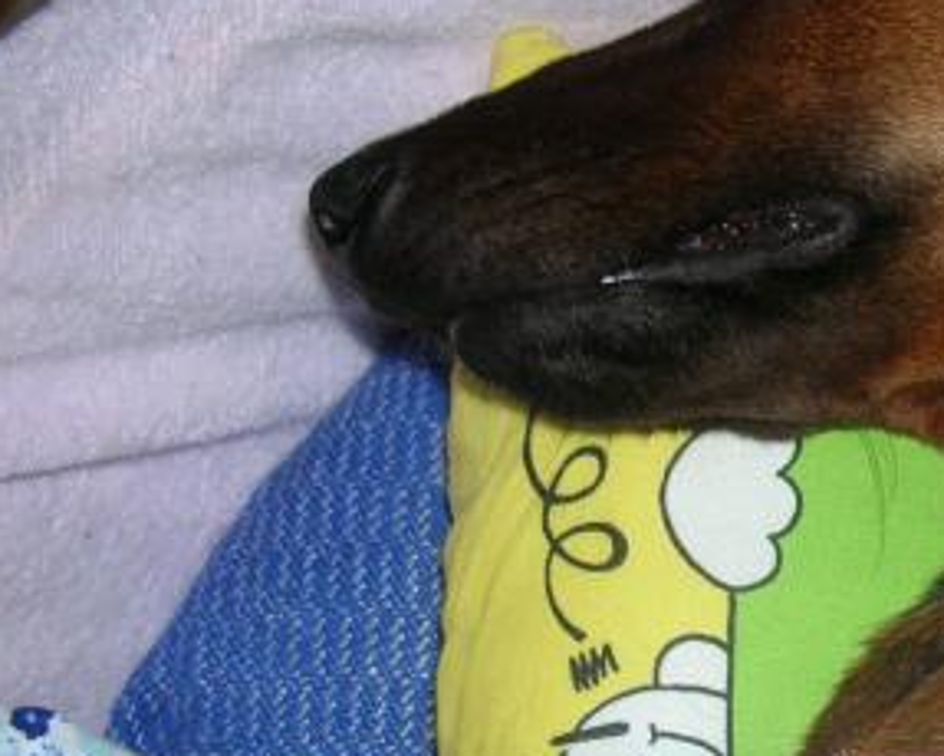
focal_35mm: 76
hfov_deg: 23.6
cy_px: 353
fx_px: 2125
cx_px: 1016
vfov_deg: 20.2
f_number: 2.8
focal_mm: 5.8
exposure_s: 1/60.1
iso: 50
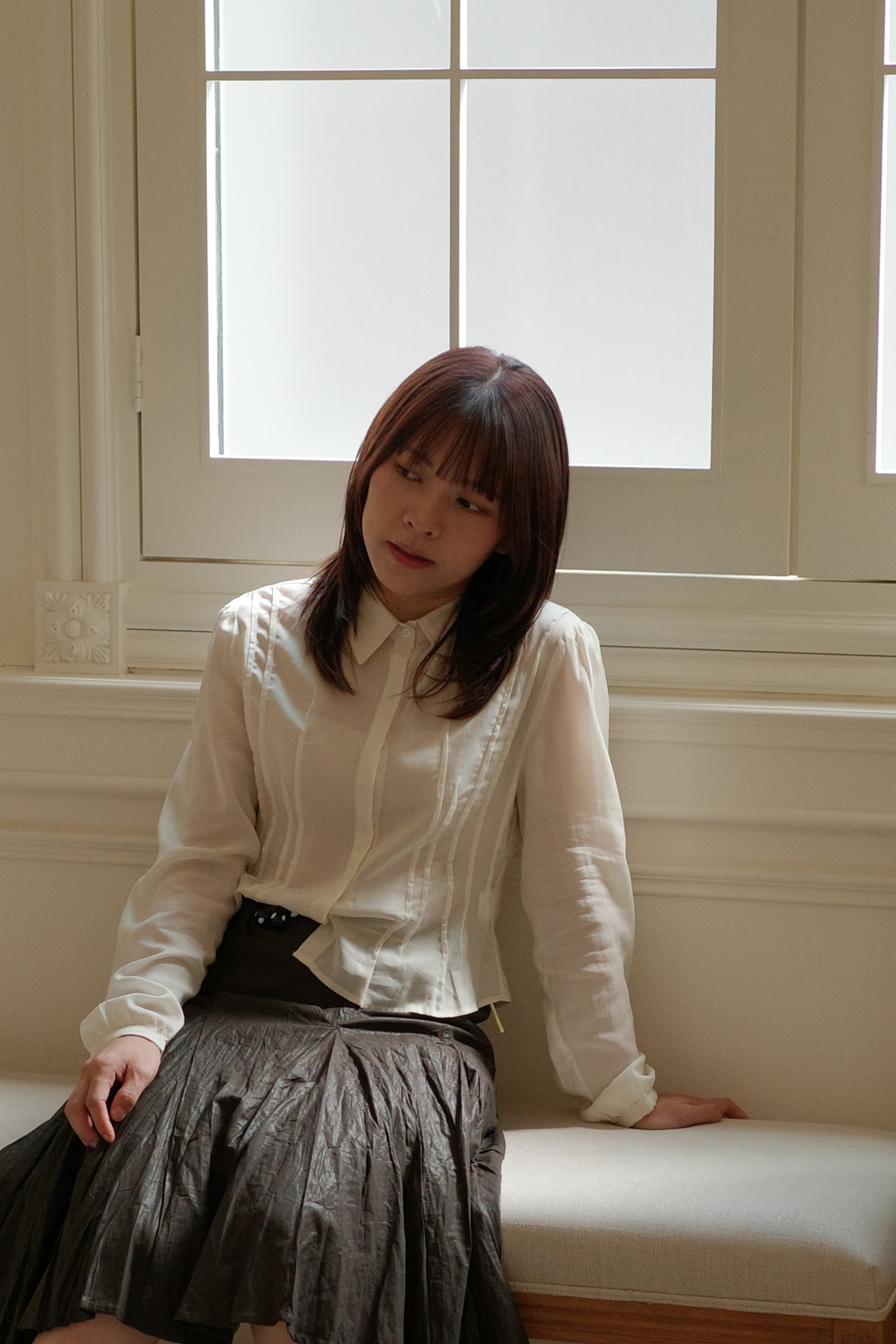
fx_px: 3920
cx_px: 349
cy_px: 887
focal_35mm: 105
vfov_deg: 19.4
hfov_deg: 13.0
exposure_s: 1/400
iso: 320
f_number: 2.8
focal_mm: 26
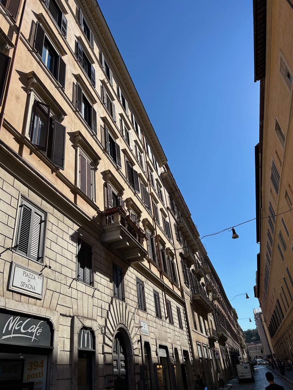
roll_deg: +6.8
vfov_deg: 67.3
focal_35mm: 26
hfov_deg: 53.1
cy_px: 195
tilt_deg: +31.8
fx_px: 293
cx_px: 146
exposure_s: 1/6211
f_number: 1.5
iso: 50
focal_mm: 5.7
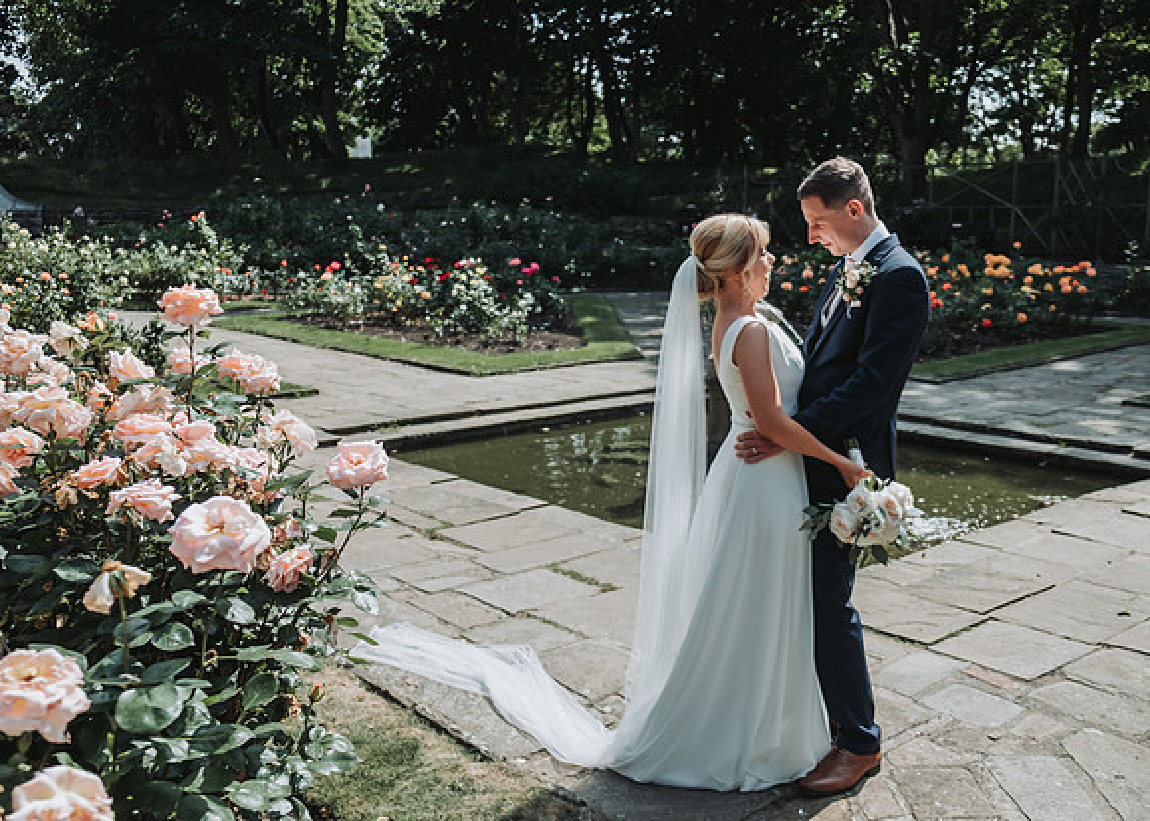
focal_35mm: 34
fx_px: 1117
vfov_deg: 40.4
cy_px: 418
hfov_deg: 54.5
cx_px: 602
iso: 320
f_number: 3.2
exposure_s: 1/3500
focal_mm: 20.5
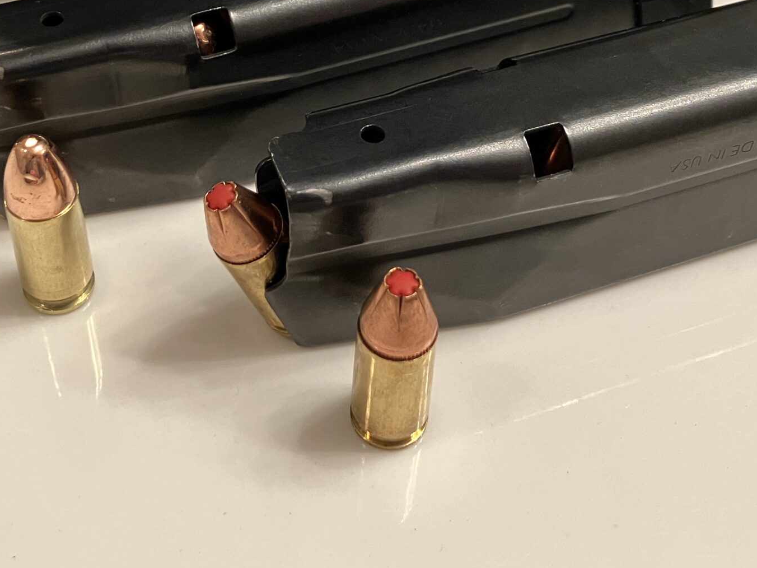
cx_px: 306
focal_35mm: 53
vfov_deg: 26.7
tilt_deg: -42.0
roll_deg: +0.1
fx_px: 1159
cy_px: 73
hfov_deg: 36.1
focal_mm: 3.99
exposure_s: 1/60
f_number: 1.8
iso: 160
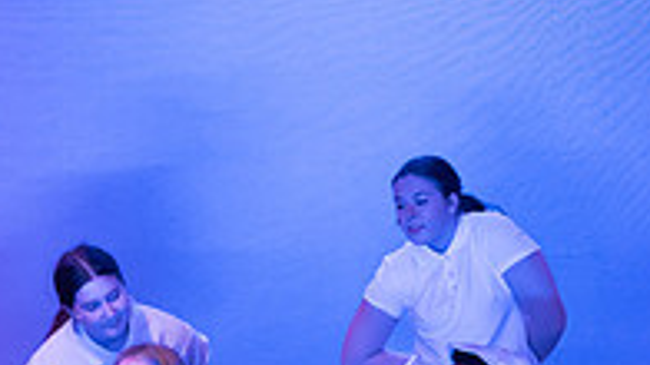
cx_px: -93
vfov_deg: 5.0
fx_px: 4151
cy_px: 364
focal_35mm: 241
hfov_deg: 8.9
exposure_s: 1/250
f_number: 2.8
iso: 1600
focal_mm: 70
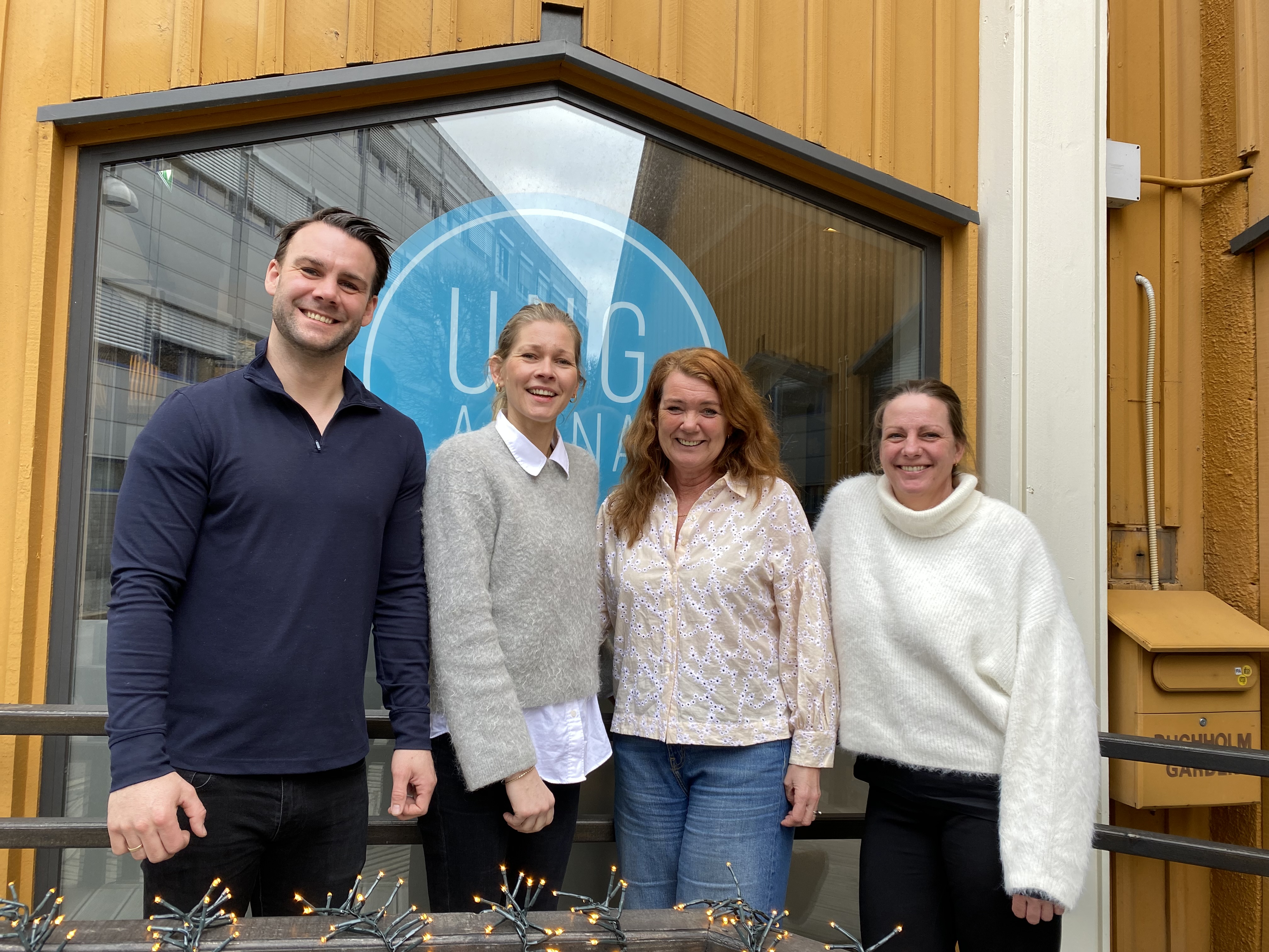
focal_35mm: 26
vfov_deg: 53.1
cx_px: 634
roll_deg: -1.4
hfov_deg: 67.3
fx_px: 953
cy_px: 476
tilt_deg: +3.7
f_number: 1.8
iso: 40
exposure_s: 1/102
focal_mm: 4.25
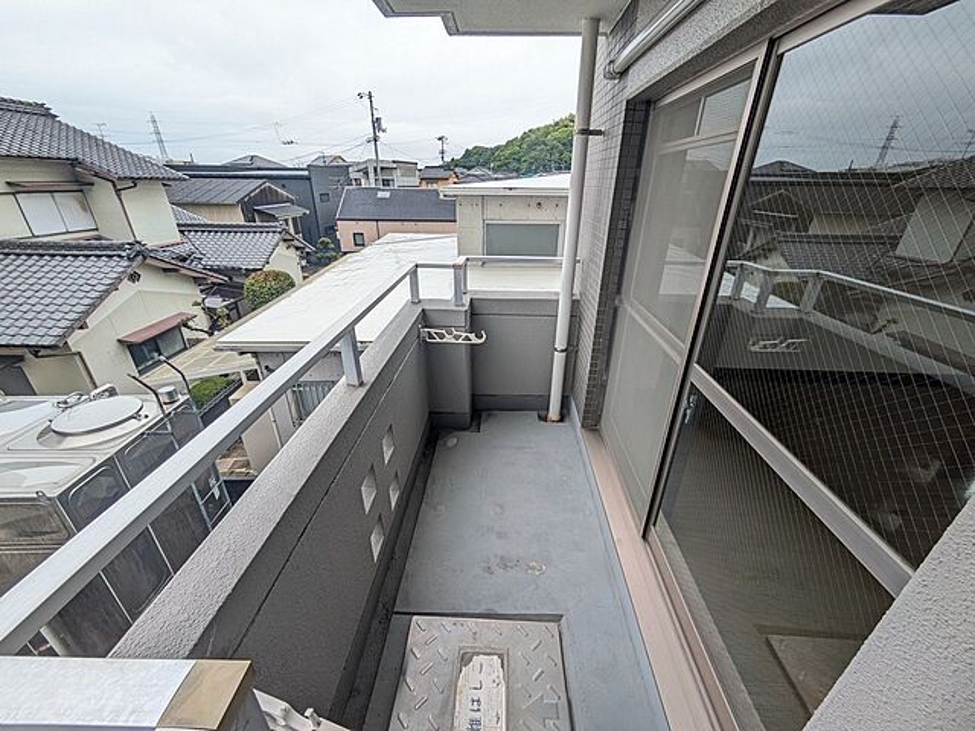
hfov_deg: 102.1
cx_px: 488
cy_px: 366
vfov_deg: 85.7
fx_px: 394
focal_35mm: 14
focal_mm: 1.83
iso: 49
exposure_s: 1/285
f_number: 2.2
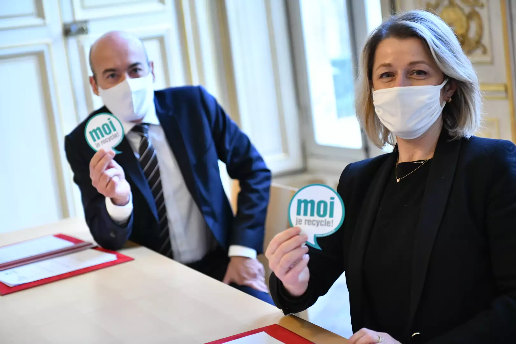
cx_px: 258
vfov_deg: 19.5
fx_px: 1003
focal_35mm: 70
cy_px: 172
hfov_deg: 28.8
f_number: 2.8
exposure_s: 1/320
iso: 4000
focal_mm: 70
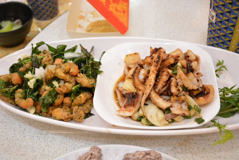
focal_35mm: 51
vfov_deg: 26.5
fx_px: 339
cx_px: 120
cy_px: 80
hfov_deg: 38.9
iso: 1250
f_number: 4.2
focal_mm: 34
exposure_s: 1/80
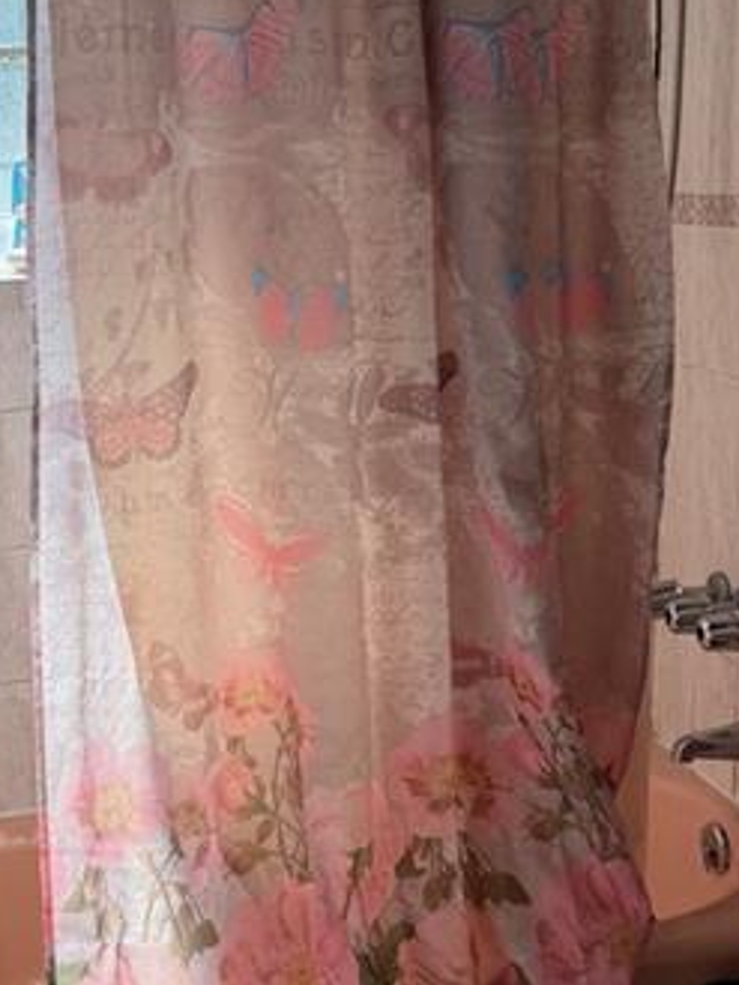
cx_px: 251
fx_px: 1593
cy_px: 464
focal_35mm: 56
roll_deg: +4.2
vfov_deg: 34.3
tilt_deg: -12.4
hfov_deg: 26.0
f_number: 1.78
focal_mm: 6.76
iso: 100
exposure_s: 1/501
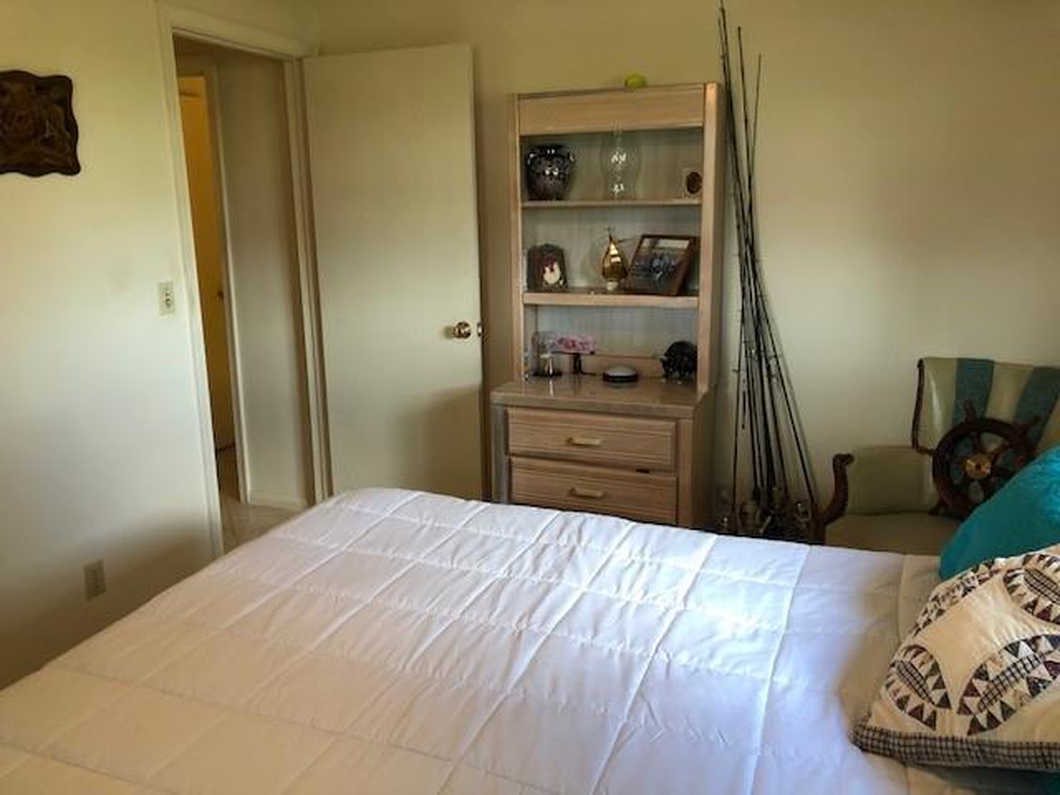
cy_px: 398
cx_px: 530
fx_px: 857
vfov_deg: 49.7
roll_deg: +0.7
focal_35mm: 28
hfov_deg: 63.4
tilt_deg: -11.3
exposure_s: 1/24
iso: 32
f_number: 1.8
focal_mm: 3.99
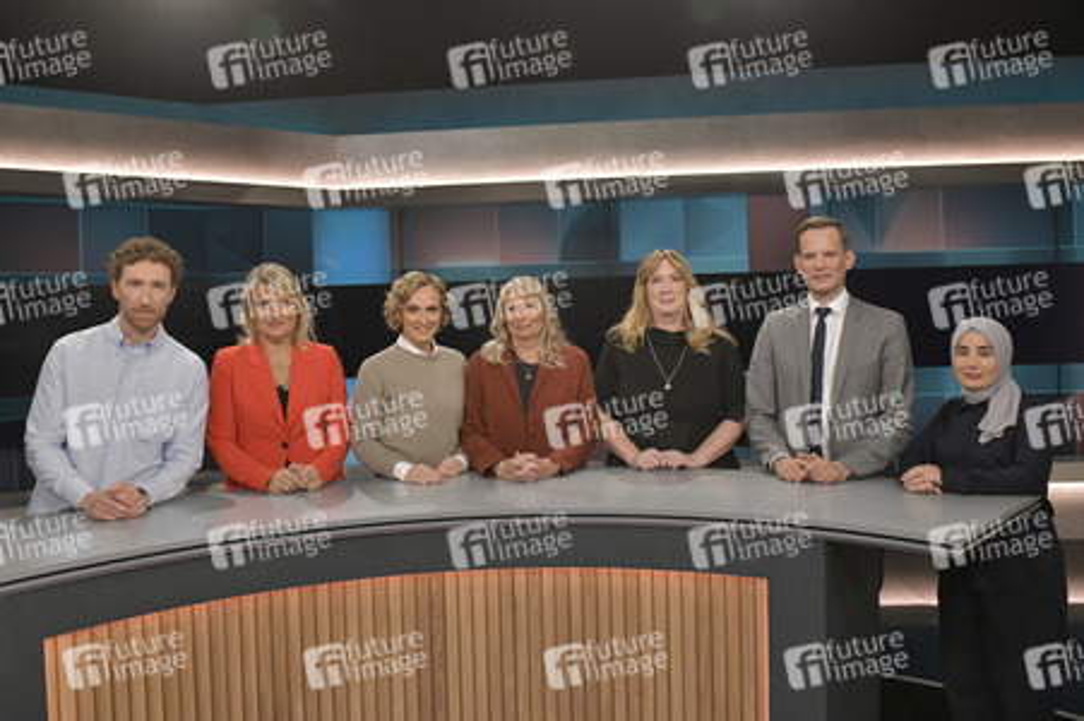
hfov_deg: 73.8
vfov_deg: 53.1
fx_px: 722
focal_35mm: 24
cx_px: 542
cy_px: 360
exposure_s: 1/200
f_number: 5.6
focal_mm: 24
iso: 2500
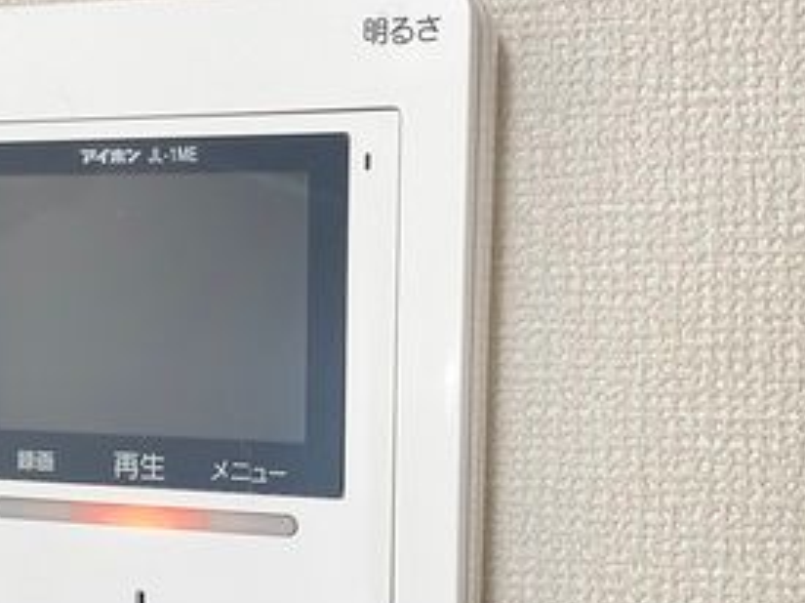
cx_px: 328
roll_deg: -0.6
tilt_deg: -6.2
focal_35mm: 53
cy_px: 465
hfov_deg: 36.1
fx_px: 1232
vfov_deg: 27.1
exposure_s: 1/60
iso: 100
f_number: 1.6
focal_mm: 4.2
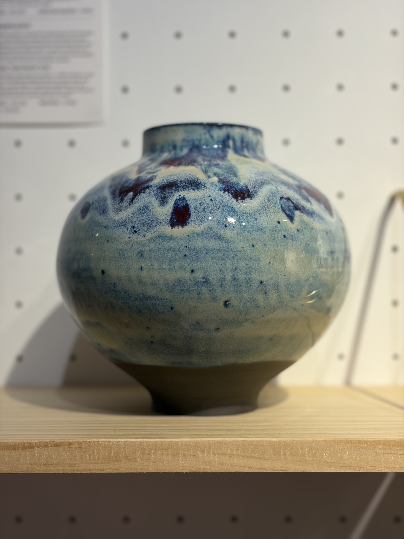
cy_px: 270
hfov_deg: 28.0
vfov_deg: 36.8
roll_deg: +0.2
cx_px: 202
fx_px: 809
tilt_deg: +0.6
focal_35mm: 52
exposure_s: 1/100
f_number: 1.6
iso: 32
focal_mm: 5.96
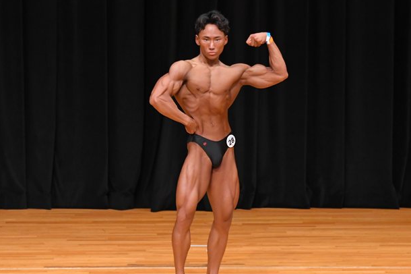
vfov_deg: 4.2
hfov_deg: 6.4
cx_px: 204
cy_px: 160
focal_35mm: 324
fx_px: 3697
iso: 4000
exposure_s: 1/400
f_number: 5.6
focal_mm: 170
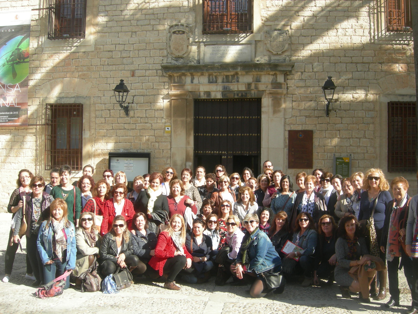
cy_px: 157
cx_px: 209
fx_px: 435
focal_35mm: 36
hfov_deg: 51.4
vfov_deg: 39.7
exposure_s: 1/170
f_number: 4.8
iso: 64
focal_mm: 7.5
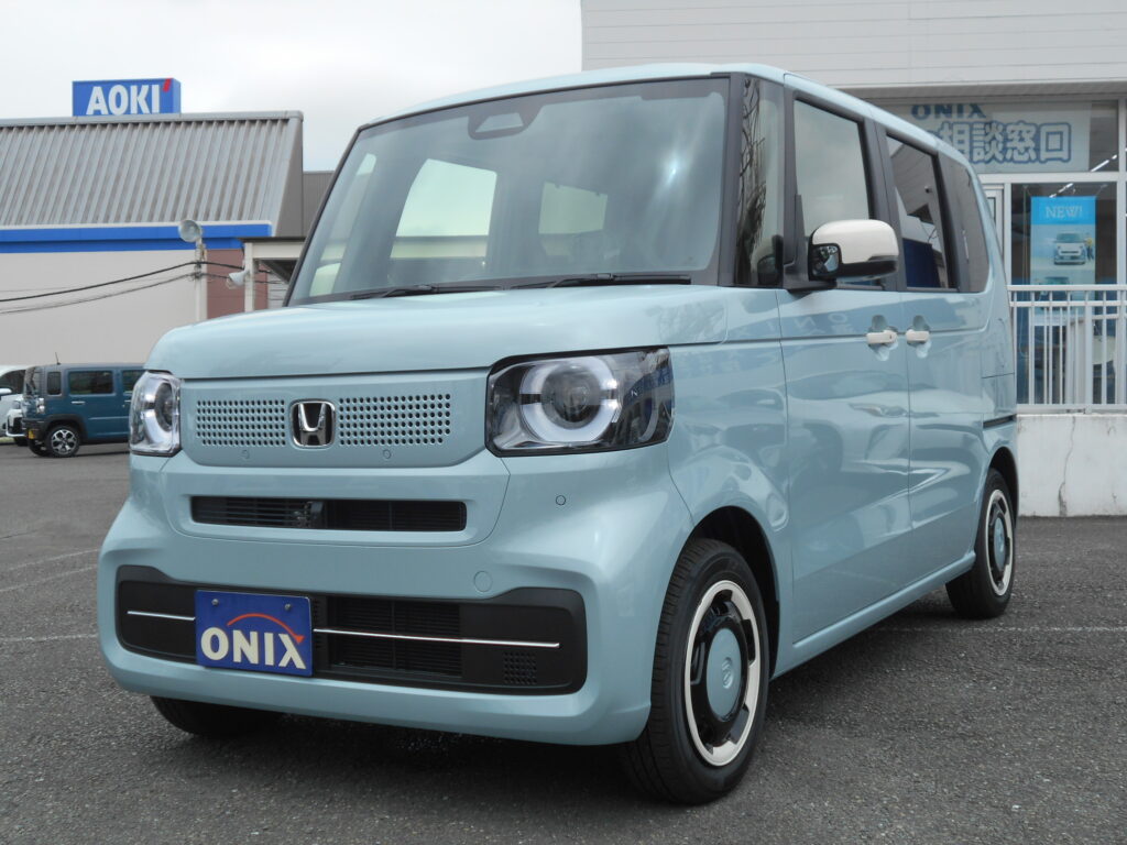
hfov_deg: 42.9
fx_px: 1433
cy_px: 422
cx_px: 564
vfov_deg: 32.9
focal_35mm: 44
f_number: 4.2
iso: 80
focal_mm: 7.7
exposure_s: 1/640
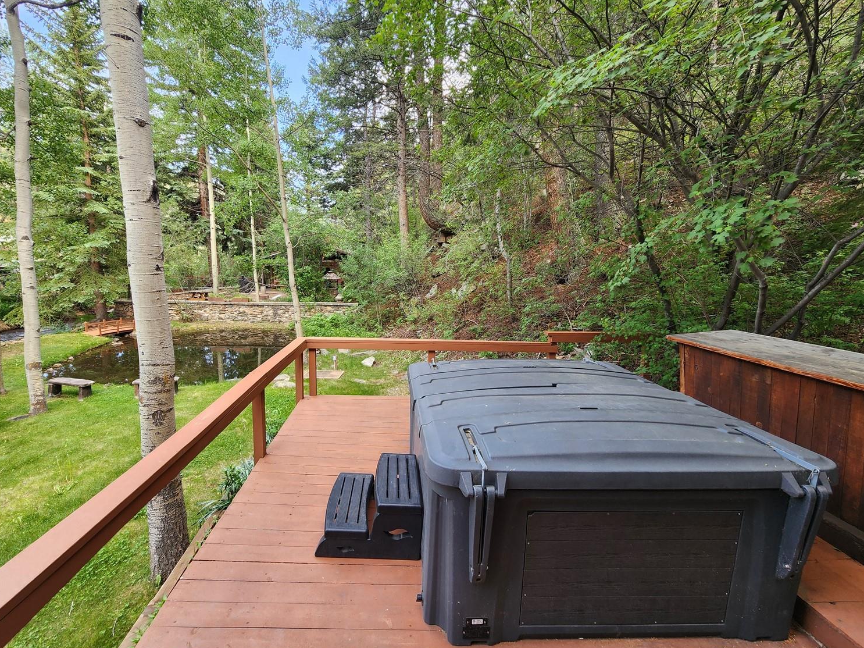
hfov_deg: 101.9
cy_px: 334
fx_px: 349
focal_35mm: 14
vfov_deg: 85.6
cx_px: 401
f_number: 2.2
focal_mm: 2.2
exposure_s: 1/60
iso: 64
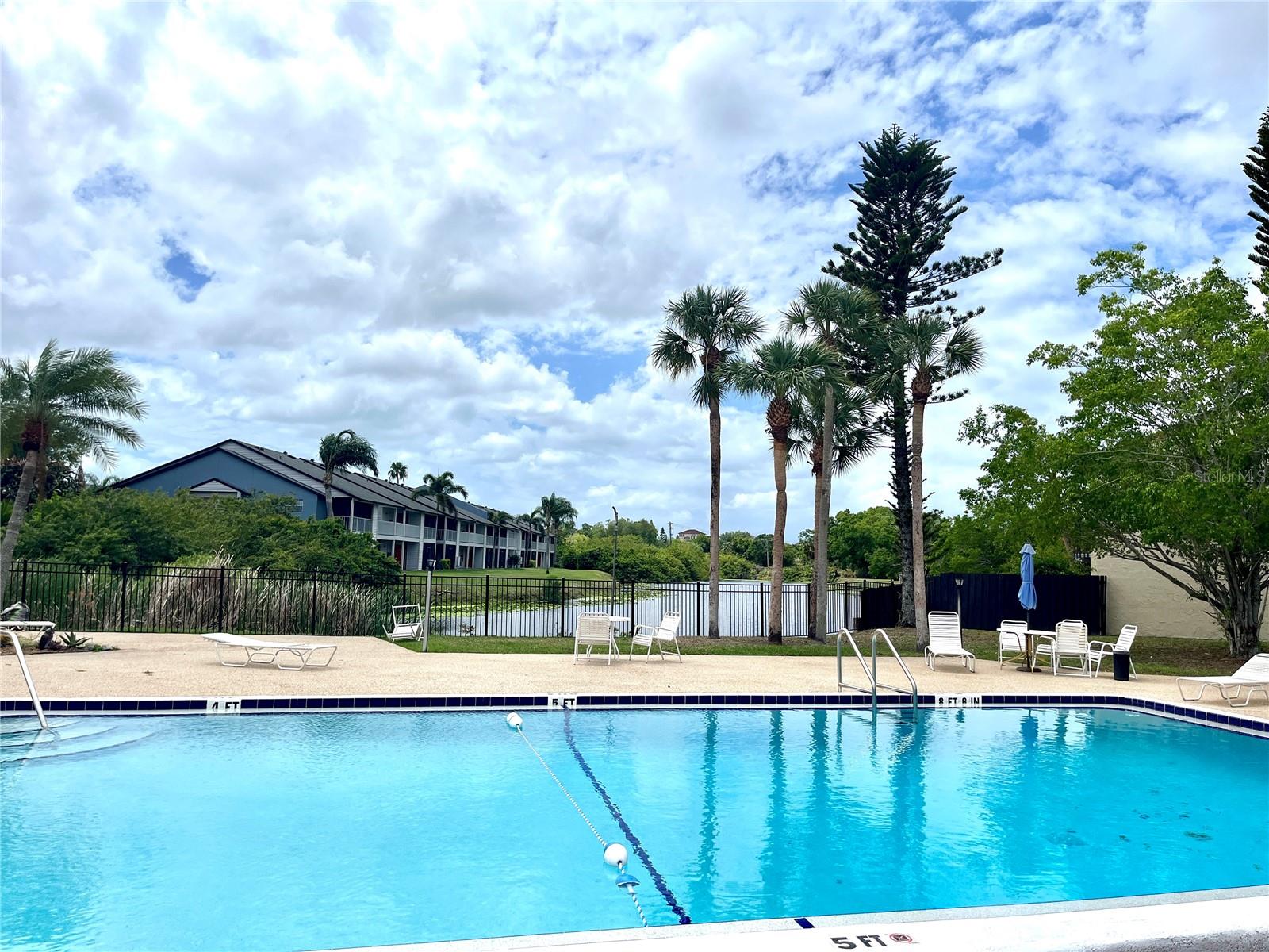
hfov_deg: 67.3
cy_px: 476
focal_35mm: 26
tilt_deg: +7.2
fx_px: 953
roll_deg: -1.4
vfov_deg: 53.1
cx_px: 634
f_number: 1.6
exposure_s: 1/9901
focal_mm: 5.1
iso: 50
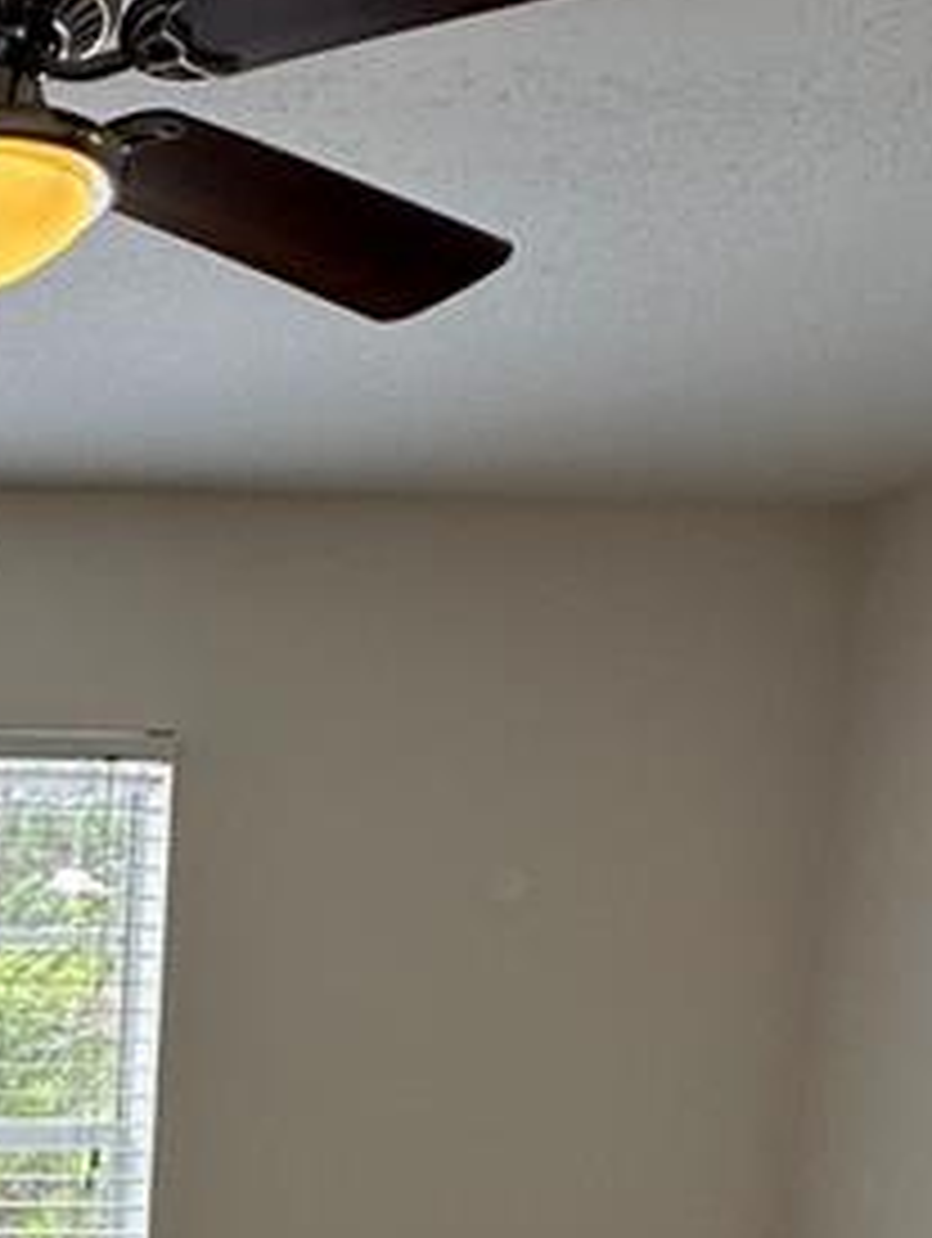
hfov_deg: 19.4
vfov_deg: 28.1
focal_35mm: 61
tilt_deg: -8.1
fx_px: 2185
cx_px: -639
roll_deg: -1.2
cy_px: 1441
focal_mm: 2.22
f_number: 2.2
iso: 50
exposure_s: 1/120
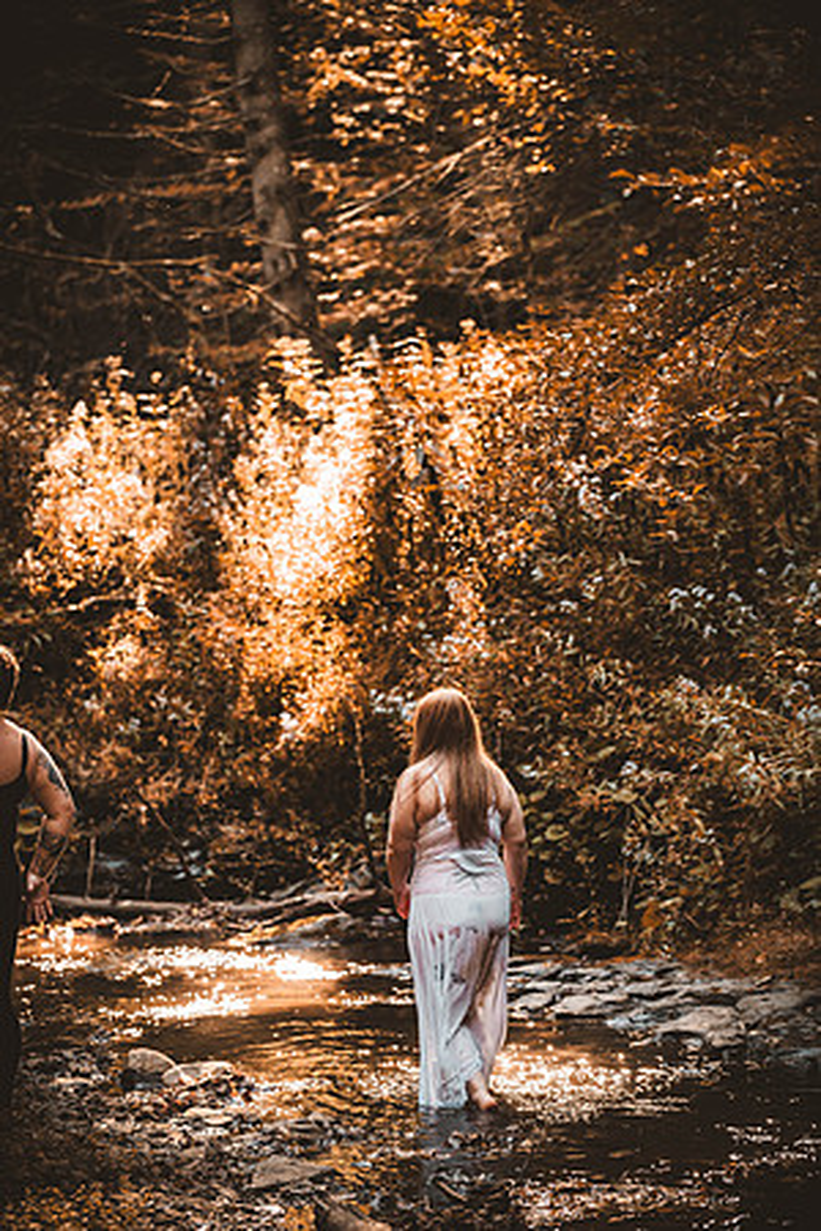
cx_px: 410
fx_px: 3421
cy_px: 616
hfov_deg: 13.7
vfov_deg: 20.4
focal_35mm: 100
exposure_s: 1/400
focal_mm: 100
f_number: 2.8
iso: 1000
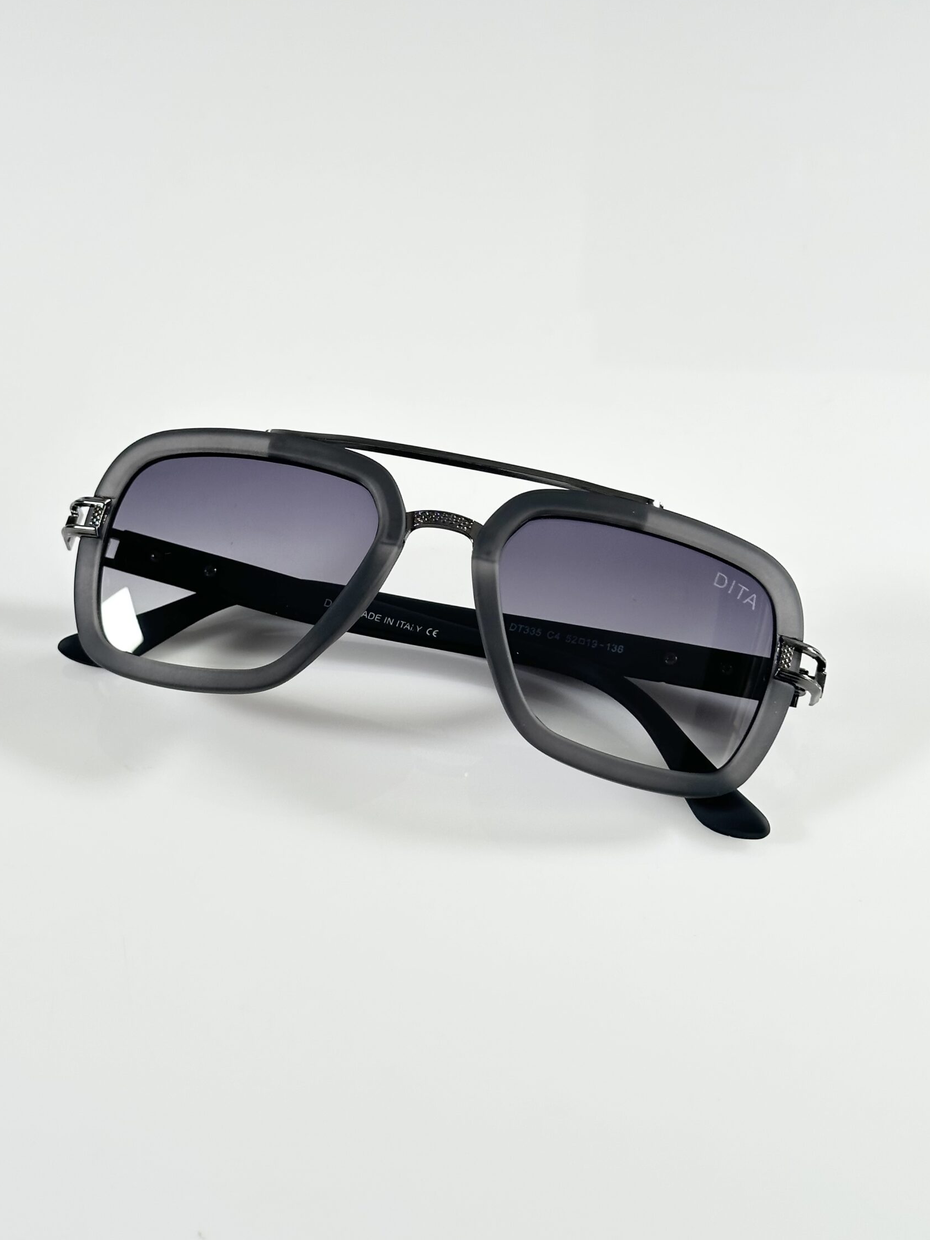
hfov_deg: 26.6
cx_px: 421
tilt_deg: -46.3
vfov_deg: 34.9
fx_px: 1970
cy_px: 605
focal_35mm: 55
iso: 50
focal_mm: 6.86
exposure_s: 1/50
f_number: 1.78
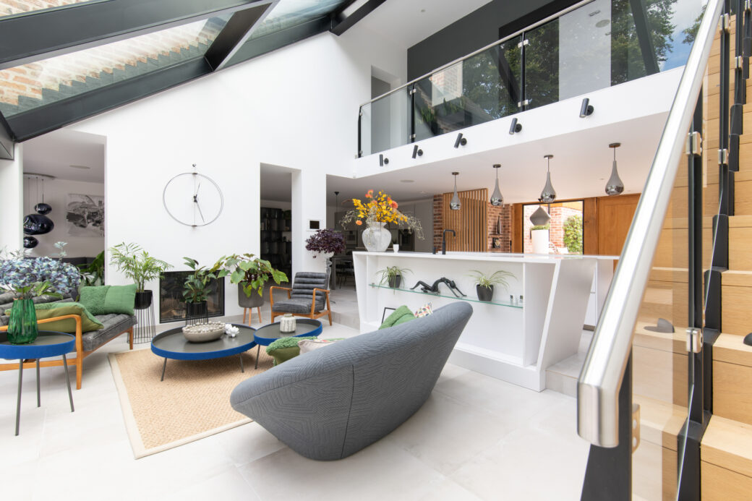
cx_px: 376
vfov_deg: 73.7
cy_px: 250
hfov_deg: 96.7
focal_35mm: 16
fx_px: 334
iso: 64
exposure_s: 1/8
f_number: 8
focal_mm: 16
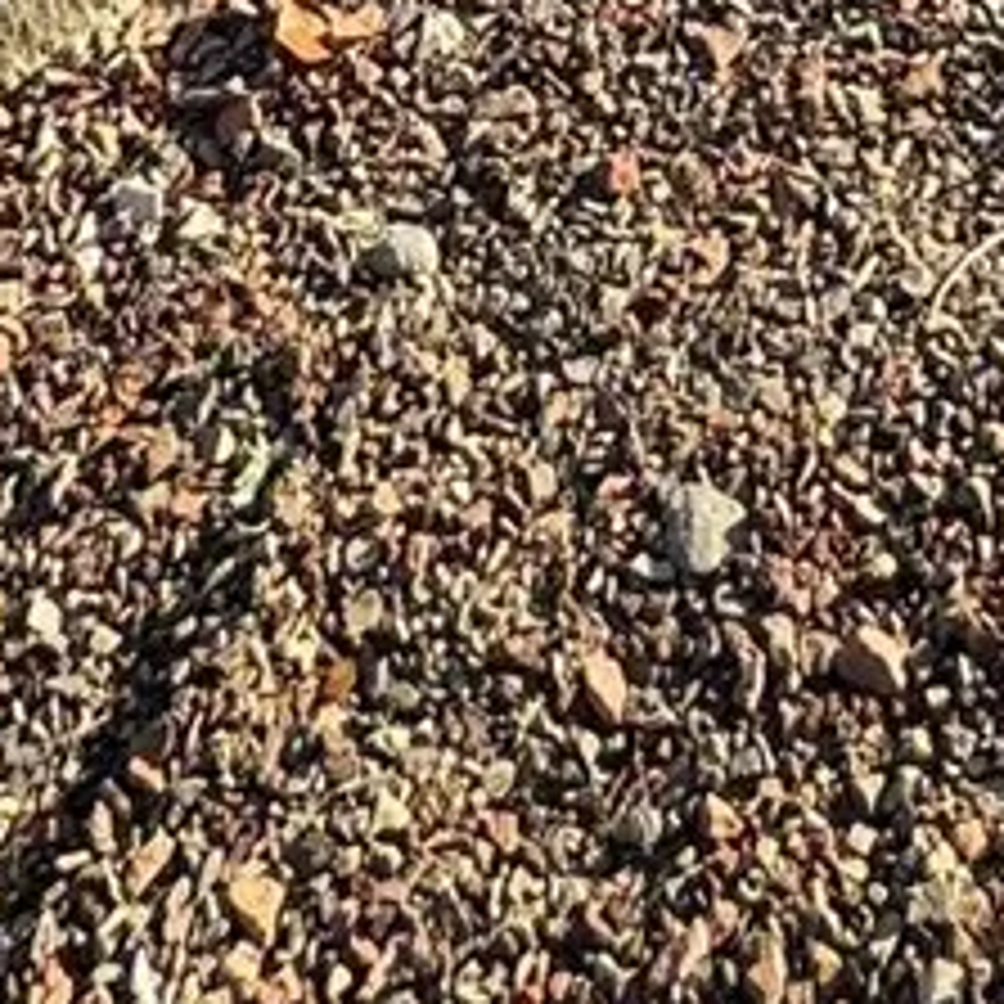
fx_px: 2625
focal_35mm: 80
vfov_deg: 13.3
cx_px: 923
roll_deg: +6.6
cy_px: -1625
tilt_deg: -14.8
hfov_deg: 21.1
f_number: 2.2
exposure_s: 1/212
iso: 50
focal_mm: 2.22
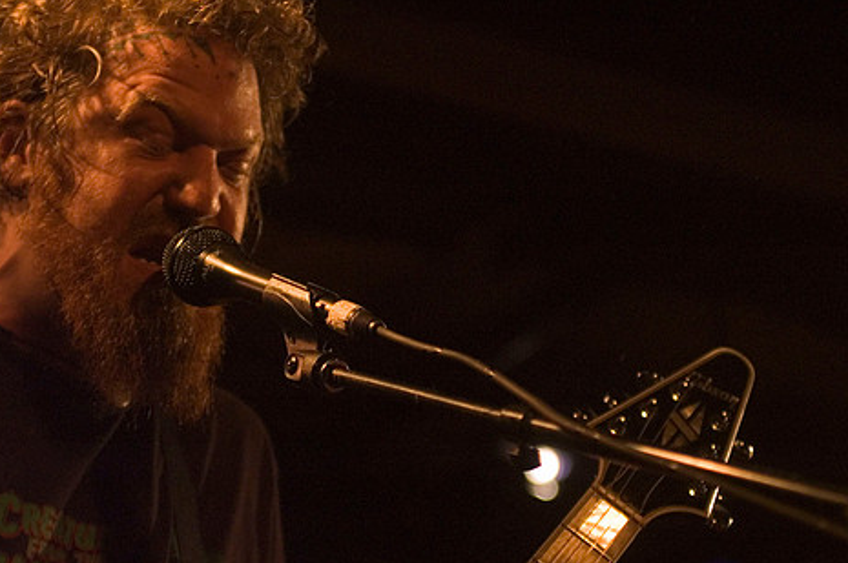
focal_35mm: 116
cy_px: 275
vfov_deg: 11.8
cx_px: 385
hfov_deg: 17.7
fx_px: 2730
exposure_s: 1/80
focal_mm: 62
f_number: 2.8
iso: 800
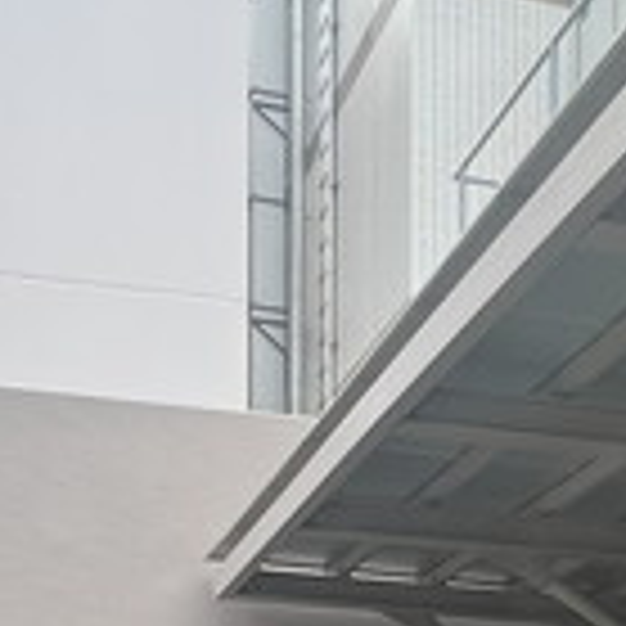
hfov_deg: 24.2
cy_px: 883
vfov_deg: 21.3
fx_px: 1453
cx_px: 401
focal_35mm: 71
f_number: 1.8
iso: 32
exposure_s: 1/128
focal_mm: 1.57
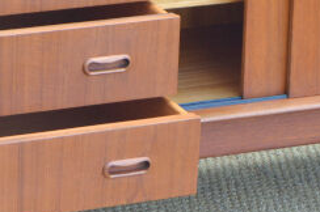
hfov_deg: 7.7
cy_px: -99
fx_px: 2361
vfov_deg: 5.1
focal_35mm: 266
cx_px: 223
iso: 400
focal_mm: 48
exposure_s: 1/80
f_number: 5.3
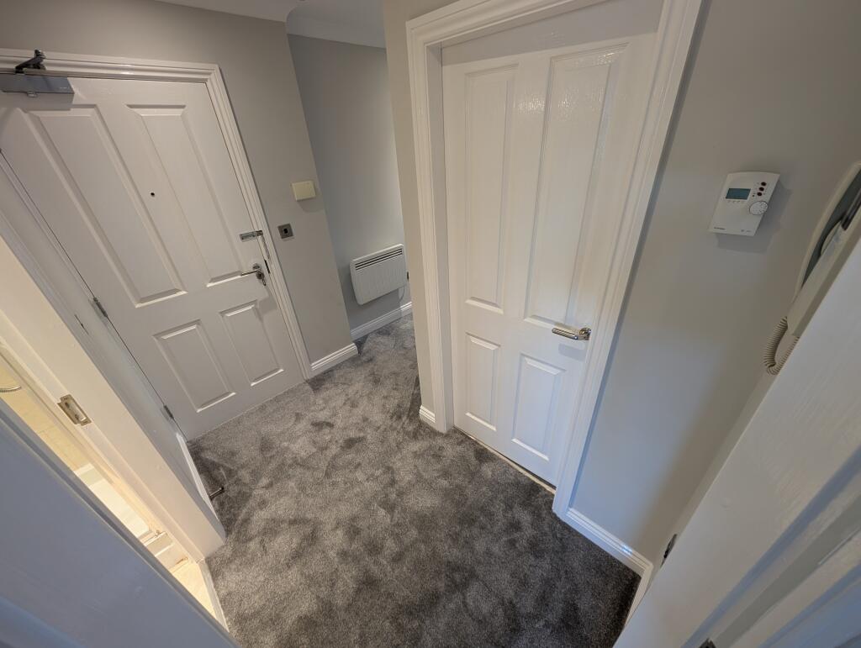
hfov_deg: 110.5
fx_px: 299
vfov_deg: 94.6
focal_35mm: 12
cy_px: 324
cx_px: 430
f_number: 1.7
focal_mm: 2.02
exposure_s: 1/25
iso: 64
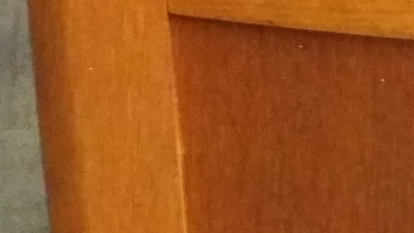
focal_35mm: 132
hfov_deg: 16.2
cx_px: 287
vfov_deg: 7.3
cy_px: -618
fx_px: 1449
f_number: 1.9
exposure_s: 1/150
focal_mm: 3.7
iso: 800
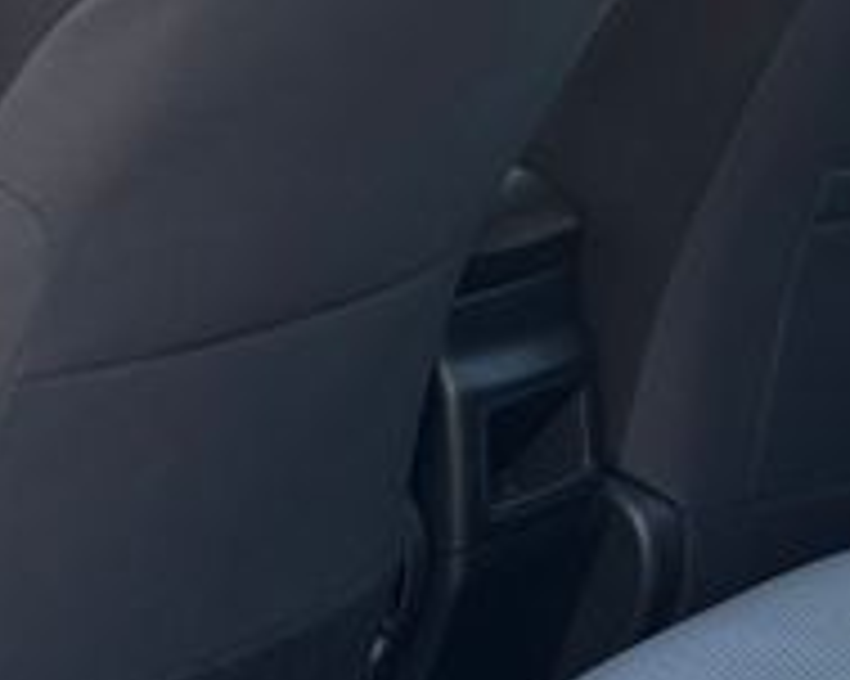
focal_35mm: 159
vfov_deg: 9.7
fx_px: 3998
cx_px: 562
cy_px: 68
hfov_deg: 12.1
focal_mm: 6.76
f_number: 1.78
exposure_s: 1/238
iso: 160
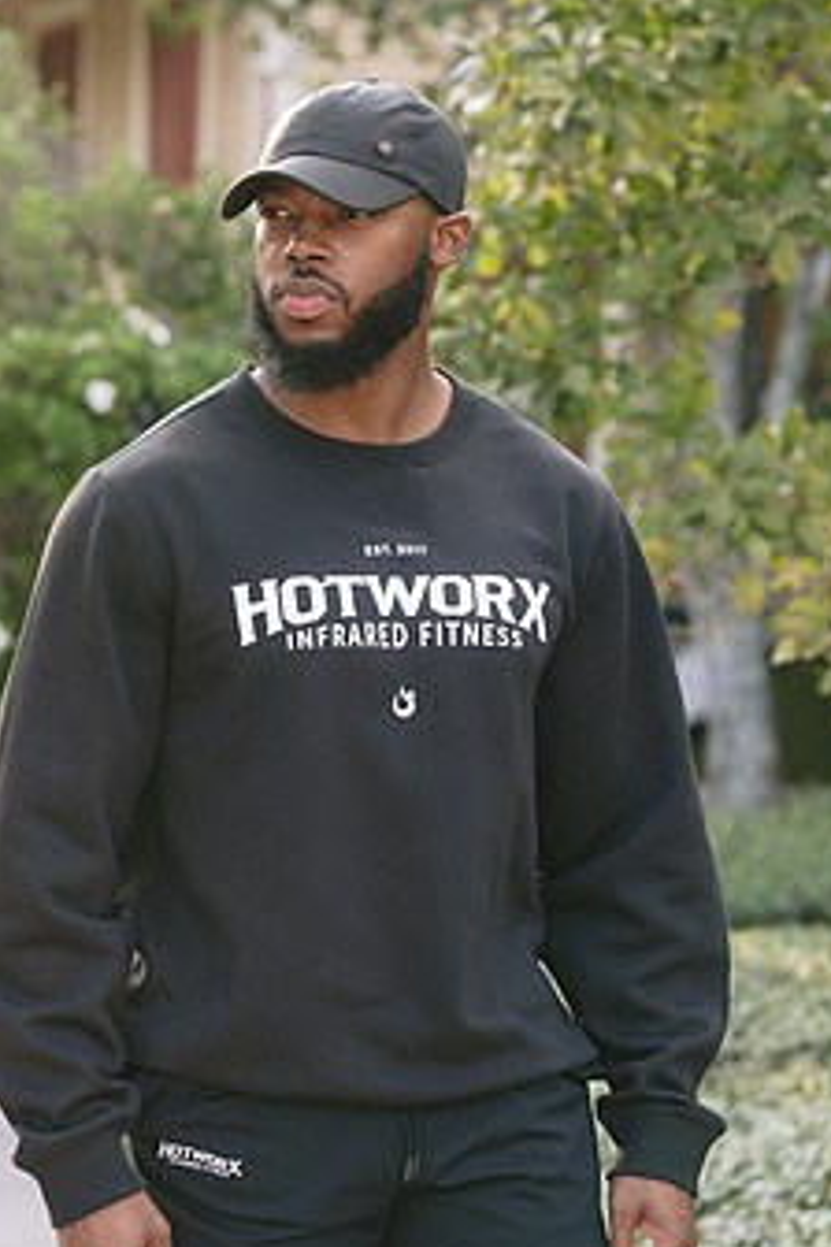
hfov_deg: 12.0
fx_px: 3947
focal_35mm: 114
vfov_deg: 17.9
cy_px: 768
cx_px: 312
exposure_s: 1/400
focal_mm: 85
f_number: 4
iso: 400
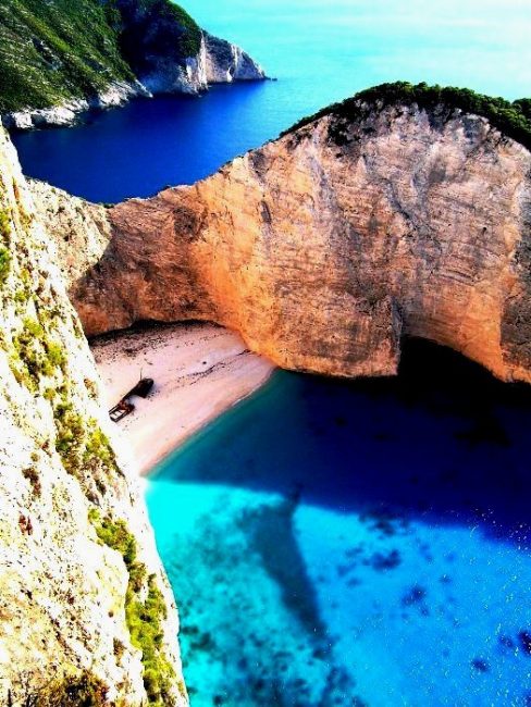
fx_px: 777
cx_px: 266
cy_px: 354
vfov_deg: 49.0
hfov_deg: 37.7
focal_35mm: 38
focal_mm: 6.3
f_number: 5.6
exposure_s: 1/200
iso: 50
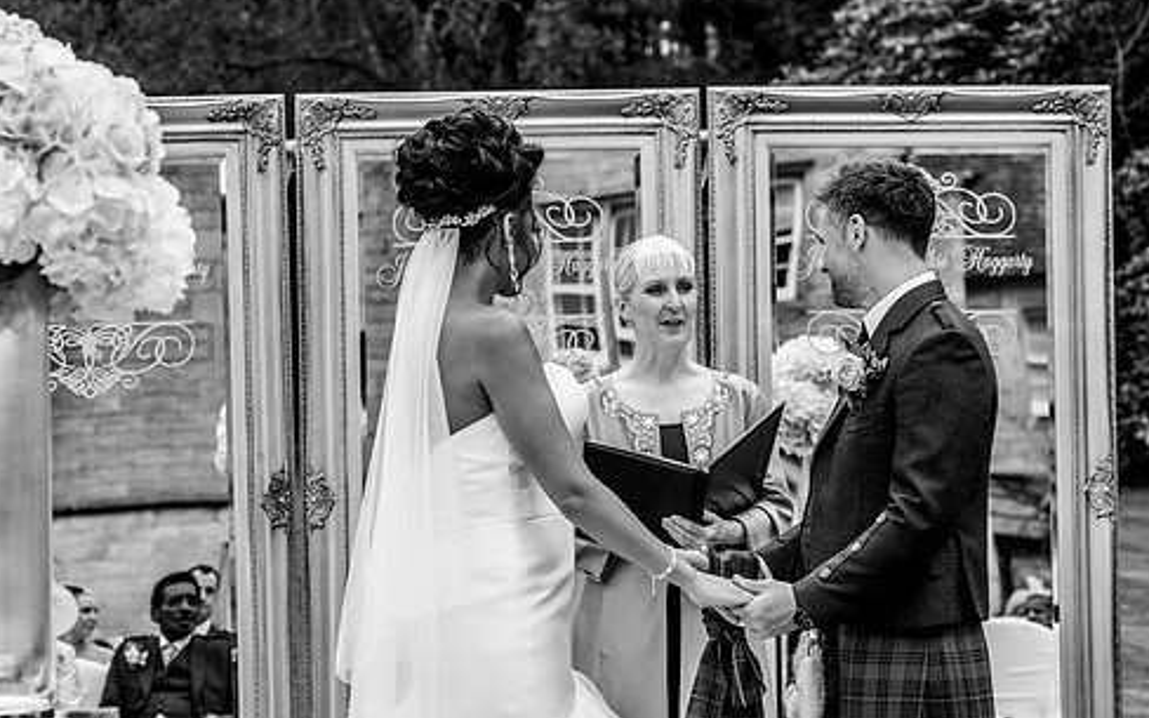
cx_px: 494
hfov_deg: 18.1
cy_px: 345
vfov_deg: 11.4
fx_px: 3601
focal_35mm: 115
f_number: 5.6
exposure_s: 1/320
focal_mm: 95
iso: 250
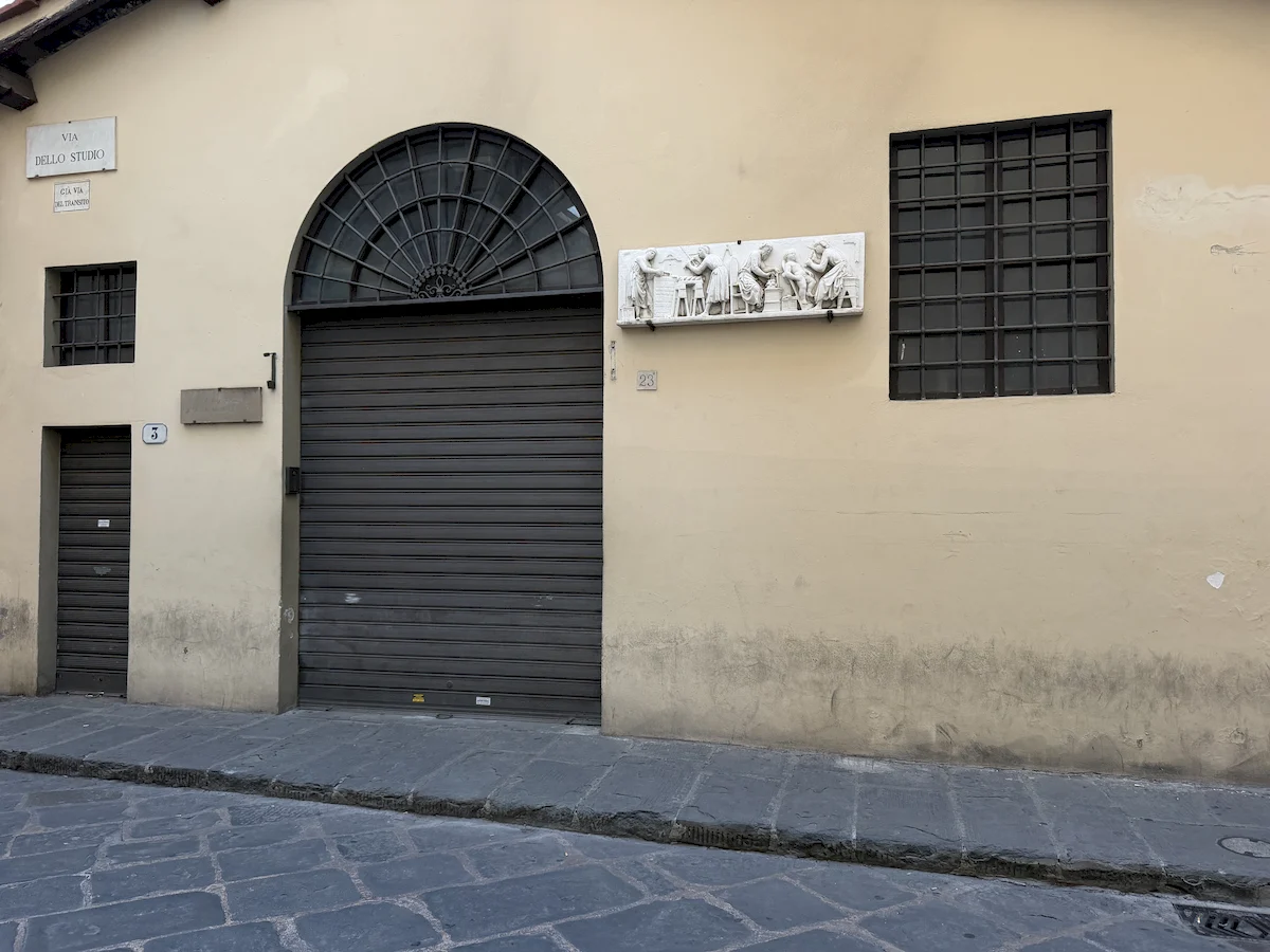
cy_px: 476
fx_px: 881
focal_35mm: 24
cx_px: 635
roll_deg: -0.1
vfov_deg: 56.8
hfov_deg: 71.6
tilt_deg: -0.7
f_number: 1.78
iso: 160
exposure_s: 1/121
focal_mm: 6.76
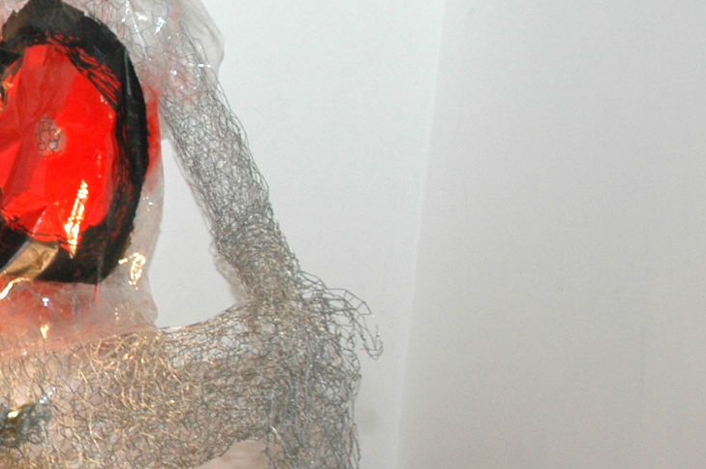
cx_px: -280
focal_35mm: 83
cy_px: 254
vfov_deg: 16.4
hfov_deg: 21.5
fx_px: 1626
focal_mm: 18
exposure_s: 1/60
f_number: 5
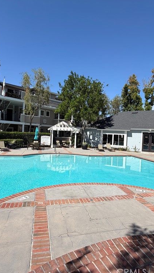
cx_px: 78
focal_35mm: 21
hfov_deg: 53.6
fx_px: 153
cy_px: 136
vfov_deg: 83.9
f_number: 2.2
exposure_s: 1/970
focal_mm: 2.22
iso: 20
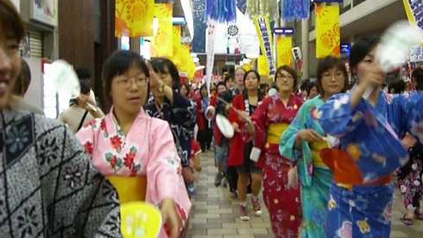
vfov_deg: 28.3
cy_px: 128
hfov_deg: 48.4
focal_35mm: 42
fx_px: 471
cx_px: 209
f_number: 2.7
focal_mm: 6.2
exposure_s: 1/60
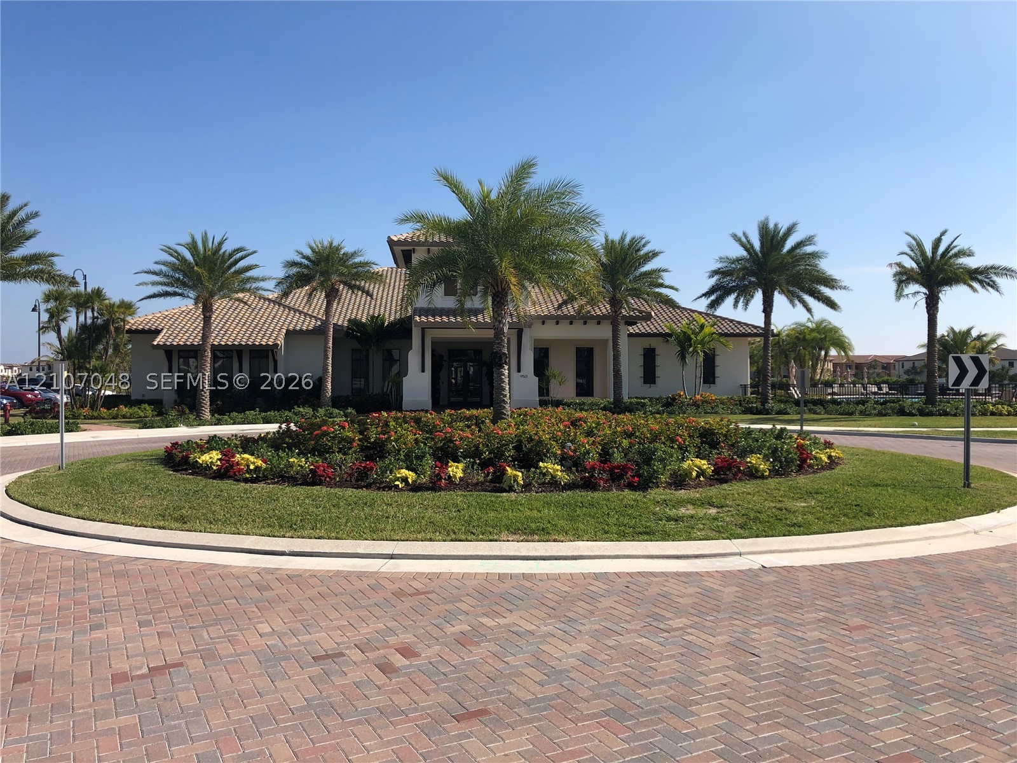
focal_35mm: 28
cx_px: 508
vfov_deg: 49.7
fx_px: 823
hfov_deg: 63.4
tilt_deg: +0.7
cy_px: 382
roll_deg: +0.1
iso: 20
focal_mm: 3.99
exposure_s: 1/2315
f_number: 1.8
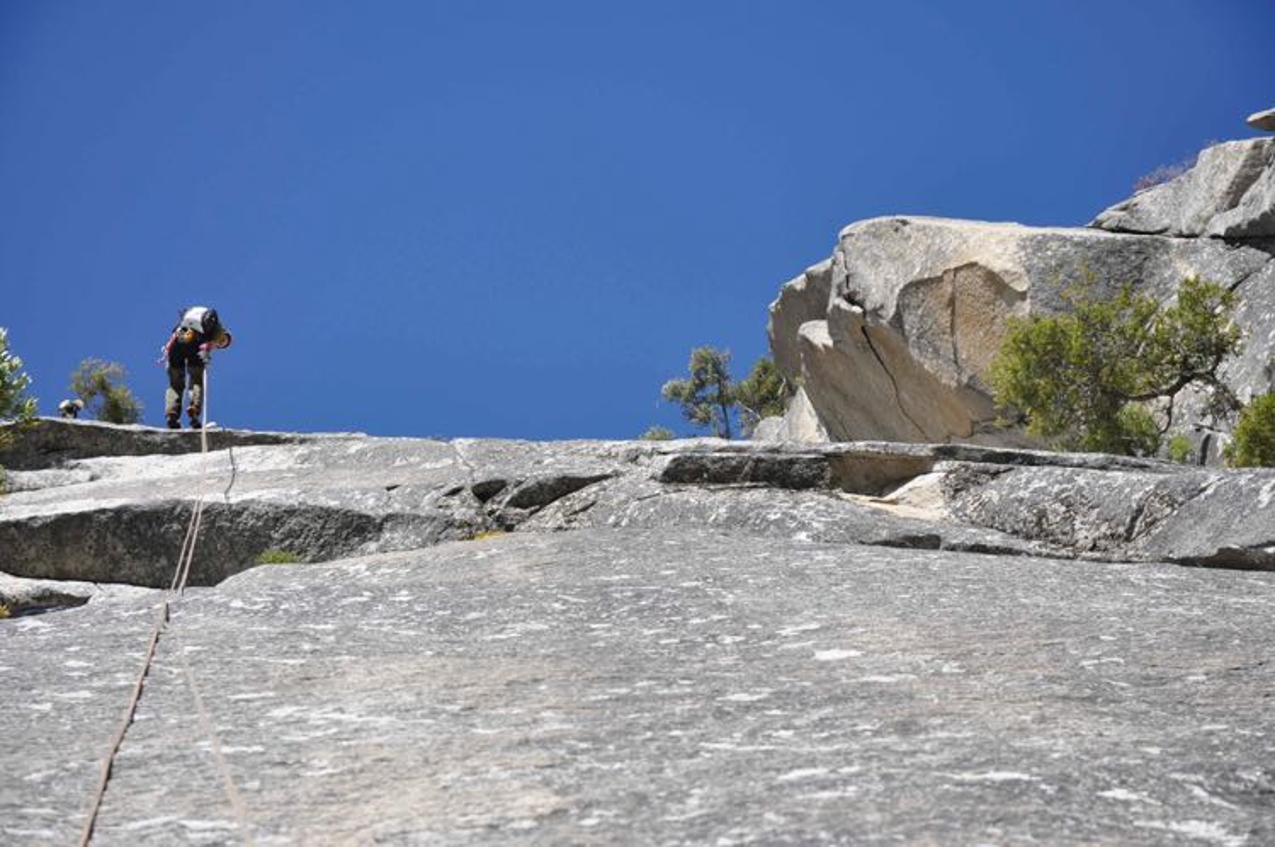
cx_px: 638
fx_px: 3714
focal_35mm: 105
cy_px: 424
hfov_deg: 19.5
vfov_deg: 13.0
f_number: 6.3
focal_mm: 70
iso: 200
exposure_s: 1/640
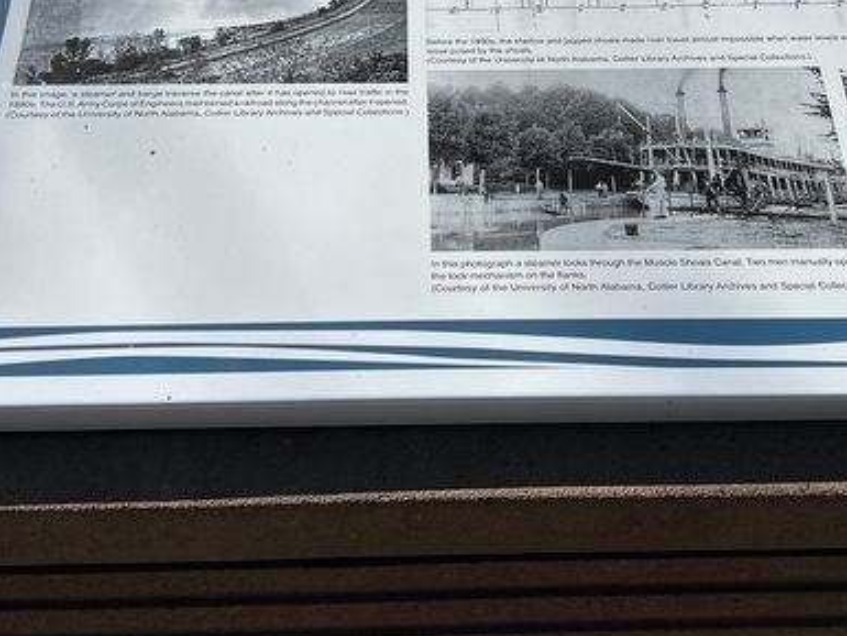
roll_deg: -0.3
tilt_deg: -32.4
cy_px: 92
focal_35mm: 54
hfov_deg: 35.5
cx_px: 453
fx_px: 1322
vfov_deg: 26.3
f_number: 1.5
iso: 50
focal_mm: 5.7
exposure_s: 1/10309
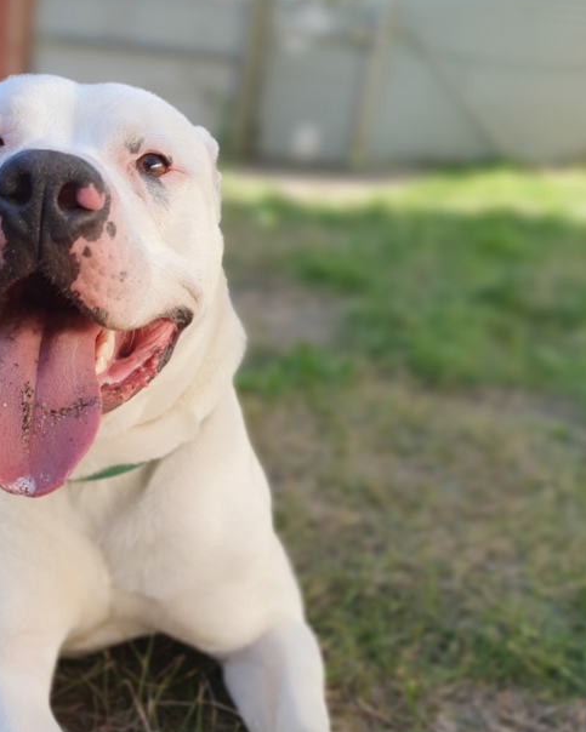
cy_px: 453
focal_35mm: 43
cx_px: 126
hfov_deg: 34.0
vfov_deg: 42.6
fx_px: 932
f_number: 1.5
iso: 50
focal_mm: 4.32
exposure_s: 1/833
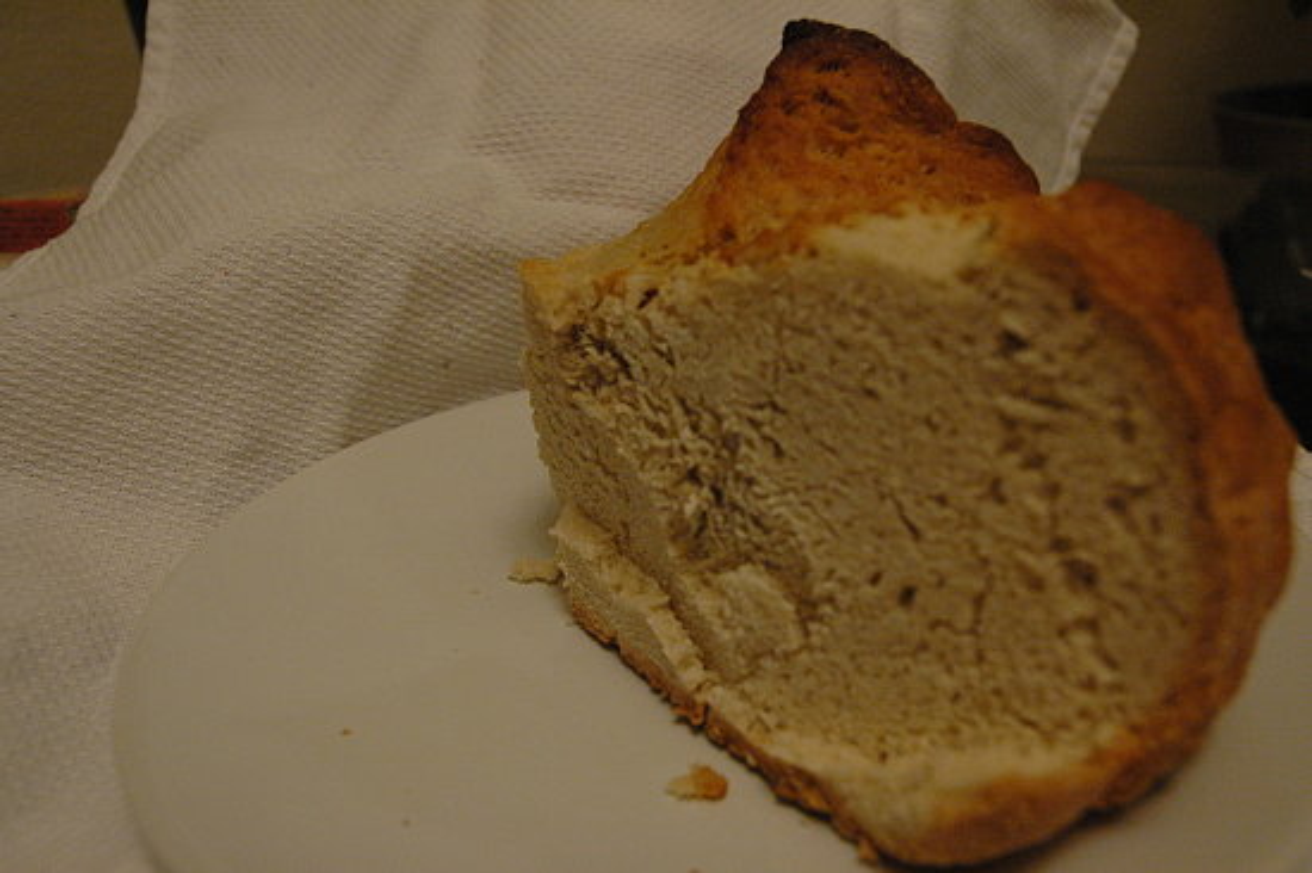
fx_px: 1311
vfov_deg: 36.8
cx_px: 656
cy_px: 436
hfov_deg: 53.2
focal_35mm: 36
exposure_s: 1/100
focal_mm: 24
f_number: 5.6
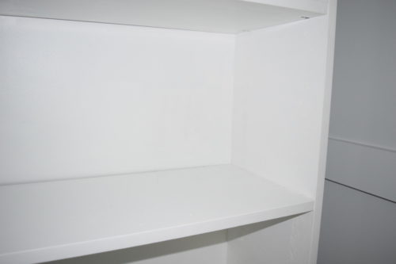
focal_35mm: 30
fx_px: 330
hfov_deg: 61.9
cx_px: 198
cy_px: 132
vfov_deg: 43.6
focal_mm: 20
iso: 1600
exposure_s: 1/200
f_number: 3.8
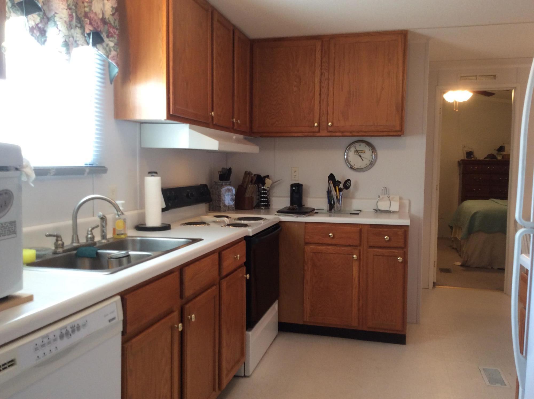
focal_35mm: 32
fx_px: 493
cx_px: 267
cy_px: 200
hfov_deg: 56.9
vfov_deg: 44.0
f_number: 2.4
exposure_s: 1/24
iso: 40
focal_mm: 3.3
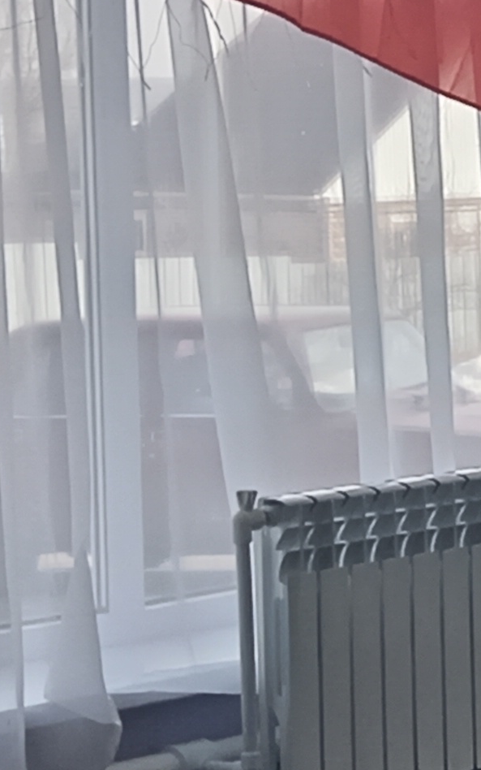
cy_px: 226
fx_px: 3647
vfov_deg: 12.0
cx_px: 1563
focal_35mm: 174
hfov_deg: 6.7
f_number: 1.8
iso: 100
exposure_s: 1/117
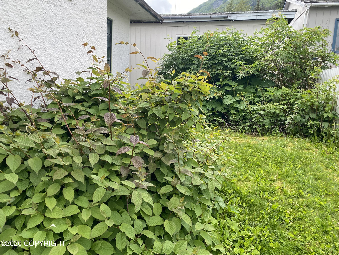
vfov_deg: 53.1
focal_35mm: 26
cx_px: 170
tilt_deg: -9.7
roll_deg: -2.1
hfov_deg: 67.3
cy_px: 128
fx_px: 255
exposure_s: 1/640
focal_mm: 4.25
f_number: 1.8
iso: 32
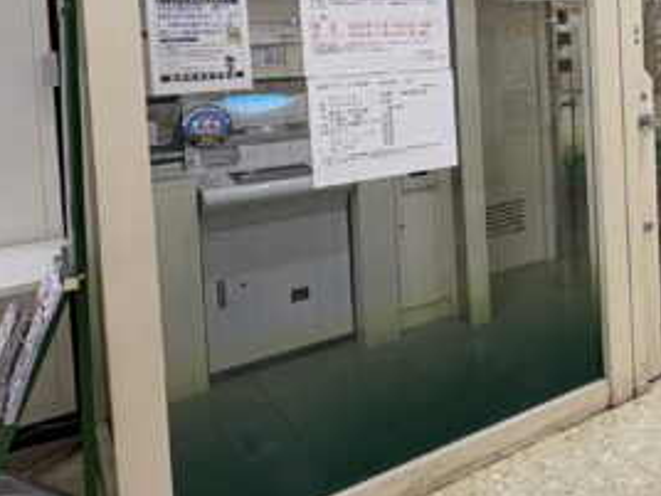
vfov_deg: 35.9
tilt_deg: -2.7
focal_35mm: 38
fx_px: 726
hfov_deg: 42.6
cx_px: 652
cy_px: 68
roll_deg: +1.3
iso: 64
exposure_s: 1/99
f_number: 2.2
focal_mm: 2.22
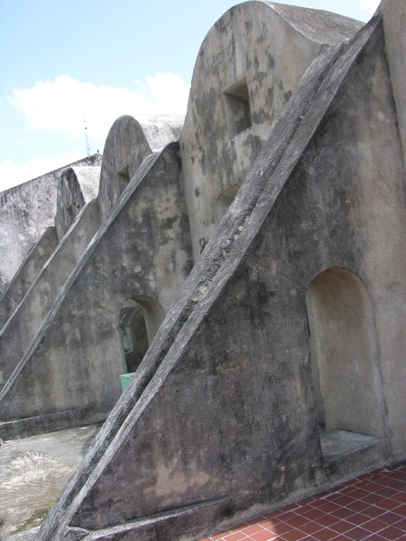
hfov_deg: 40.7
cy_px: 270
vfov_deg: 52.6
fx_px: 547
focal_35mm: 35
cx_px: 203
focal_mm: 8.9
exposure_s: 1/173
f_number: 5
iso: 50
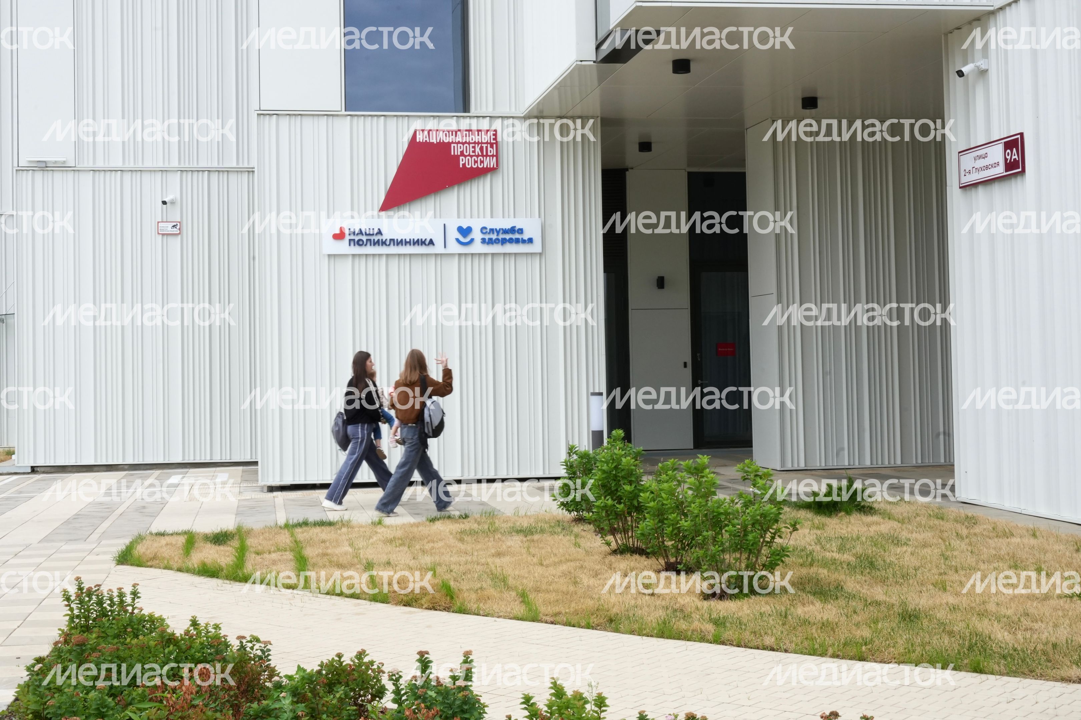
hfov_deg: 44.5
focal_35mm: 44
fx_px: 1321
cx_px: 540
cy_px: 360
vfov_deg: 30.5
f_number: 22
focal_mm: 44
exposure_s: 1/125
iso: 1250
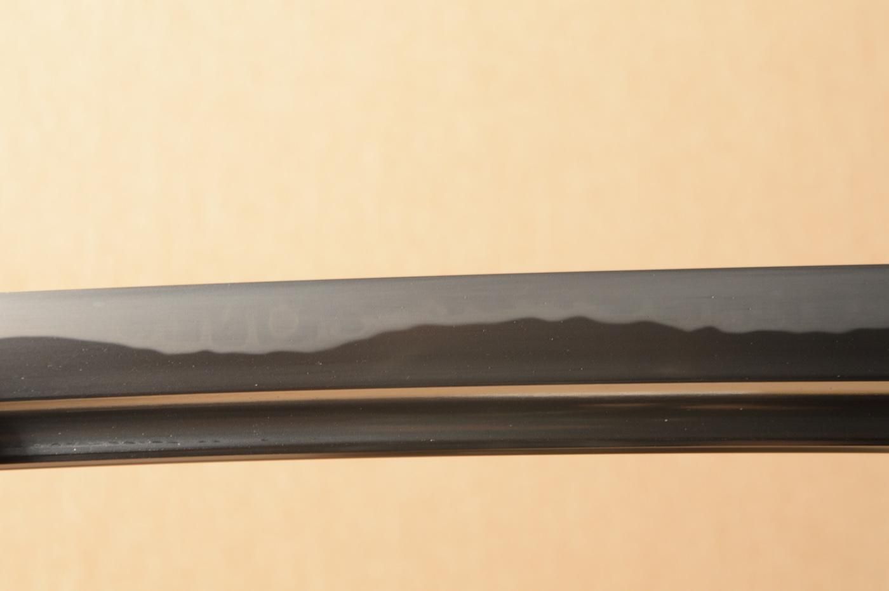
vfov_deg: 10.7
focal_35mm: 128
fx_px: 3146
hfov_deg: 16.1
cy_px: 296
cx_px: 444
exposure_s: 1/1.6
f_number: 11
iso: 400
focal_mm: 85
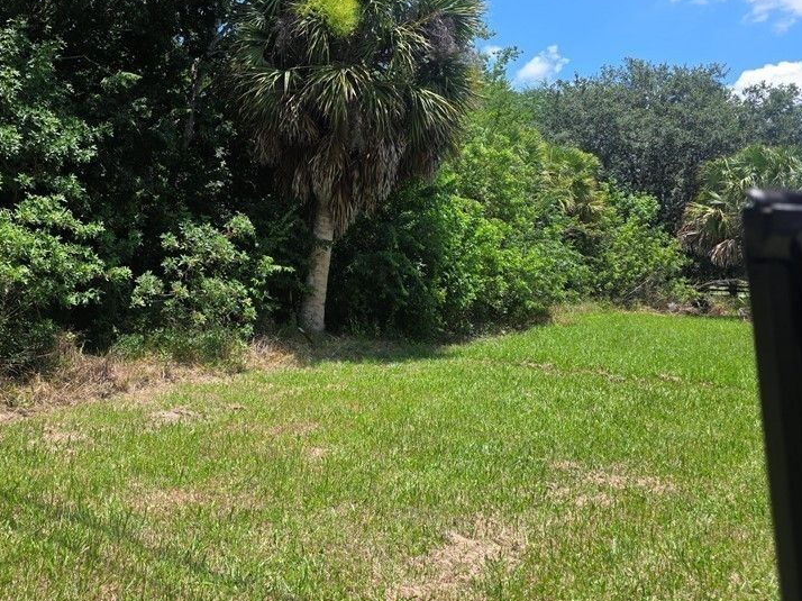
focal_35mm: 33
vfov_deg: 42.7
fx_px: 764
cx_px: 268
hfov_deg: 54.3
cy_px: 238
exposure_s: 1/3100
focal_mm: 6.3
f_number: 1.7
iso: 80
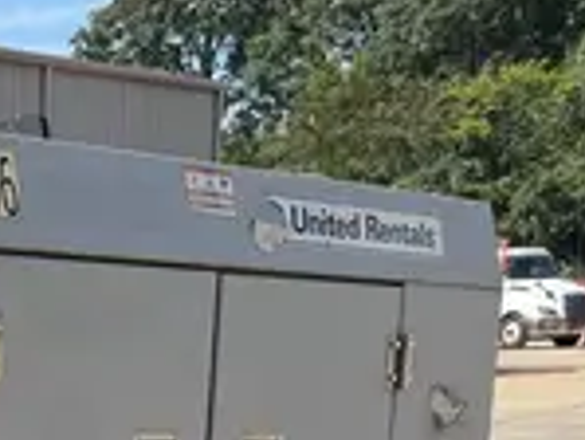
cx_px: -389
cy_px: 799
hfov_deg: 17.5
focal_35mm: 96
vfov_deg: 13.7
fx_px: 1624
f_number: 1.6
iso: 50
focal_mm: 5.1
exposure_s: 1/2825
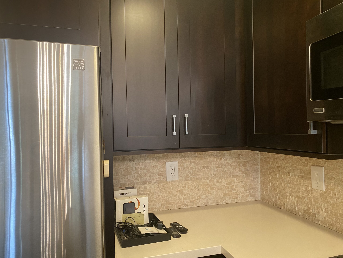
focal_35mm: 26
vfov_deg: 53.1
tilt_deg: -1.4
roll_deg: +1.0
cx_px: 172
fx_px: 258
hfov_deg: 67.3
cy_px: 129
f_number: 1.8
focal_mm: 4.25
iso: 320
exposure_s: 1/60
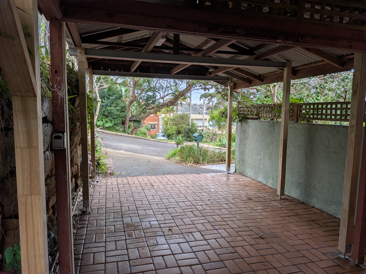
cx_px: 183
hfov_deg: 71.6
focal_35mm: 24
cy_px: 137
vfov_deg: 56.8
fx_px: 254
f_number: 1.7
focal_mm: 4.53
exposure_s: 1/2227
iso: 31
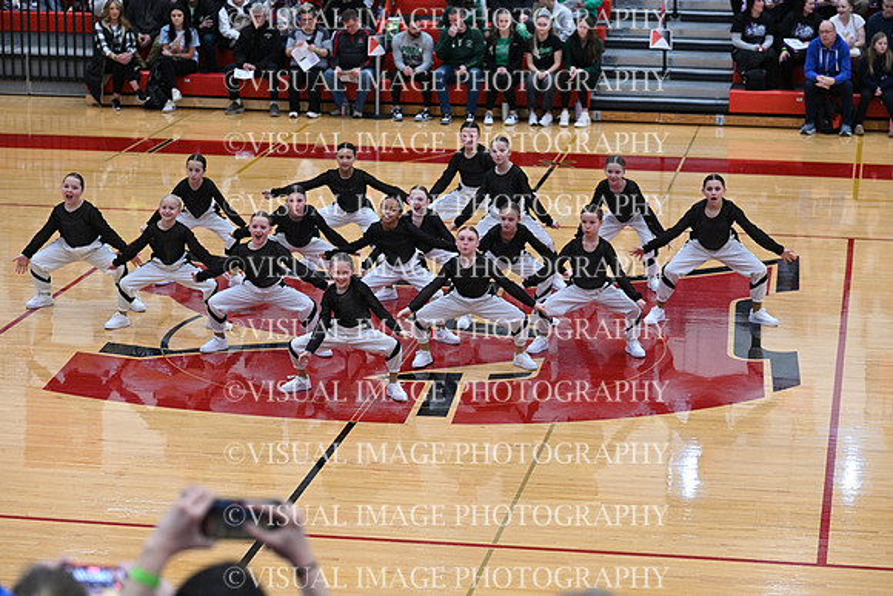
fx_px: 2456
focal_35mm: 99
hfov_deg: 20.6
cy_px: 298
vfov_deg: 13.8
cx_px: 446
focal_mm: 99
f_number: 4
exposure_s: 1/320
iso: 4000
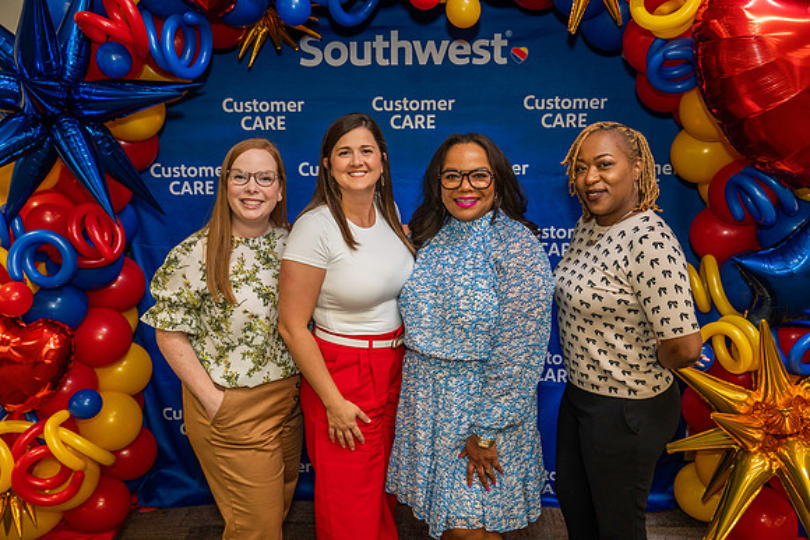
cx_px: 405
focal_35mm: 37
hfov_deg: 51.9
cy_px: 270
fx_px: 833
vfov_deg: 36.0
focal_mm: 37
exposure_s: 1/160
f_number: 4
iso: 1600
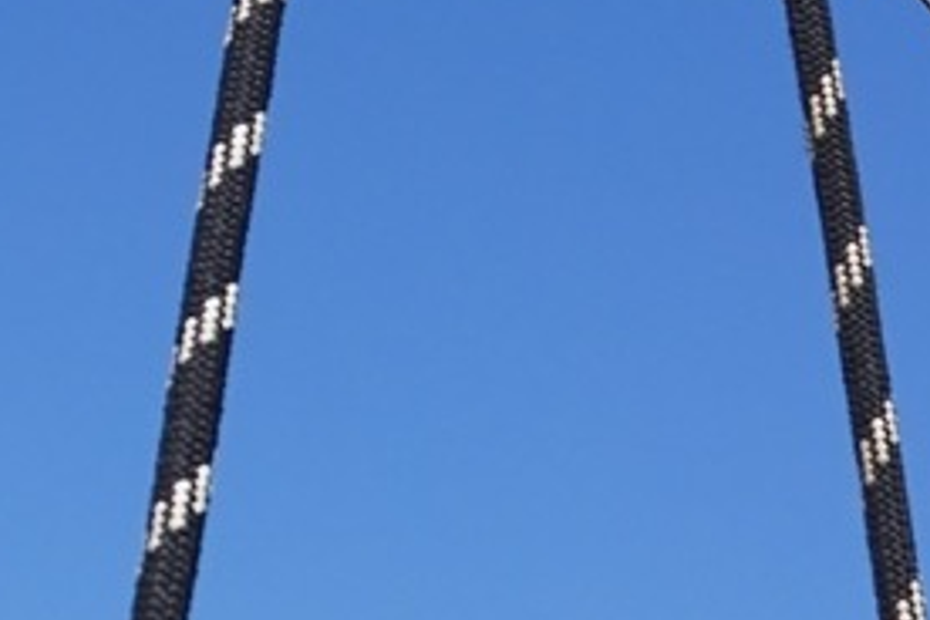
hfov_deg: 13.1
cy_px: -12
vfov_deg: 9.8
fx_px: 3591
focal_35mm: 139
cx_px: -826
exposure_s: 1/2500
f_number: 9
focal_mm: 20
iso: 800
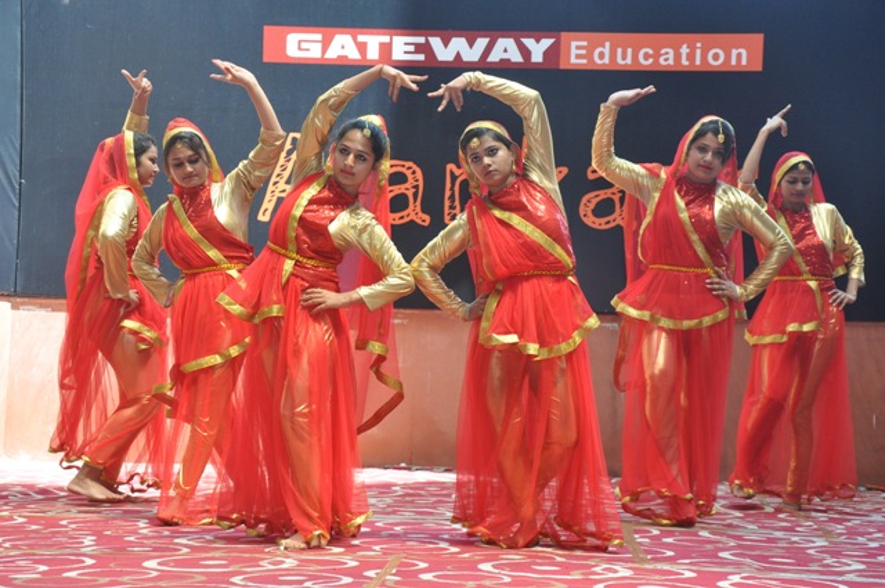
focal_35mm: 72
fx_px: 1768
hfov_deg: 28.1
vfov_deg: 18.9
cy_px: 294
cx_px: 442
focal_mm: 48
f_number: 6.3
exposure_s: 1/400
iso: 1000
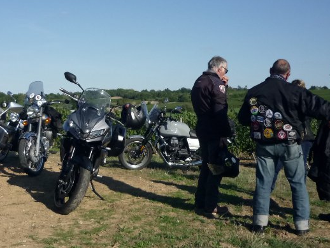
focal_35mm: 51
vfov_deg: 28.4
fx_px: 486
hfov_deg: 37.2
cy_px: 92
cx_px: 120
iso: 200
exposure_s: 1/640
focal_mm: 5.5
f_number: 8
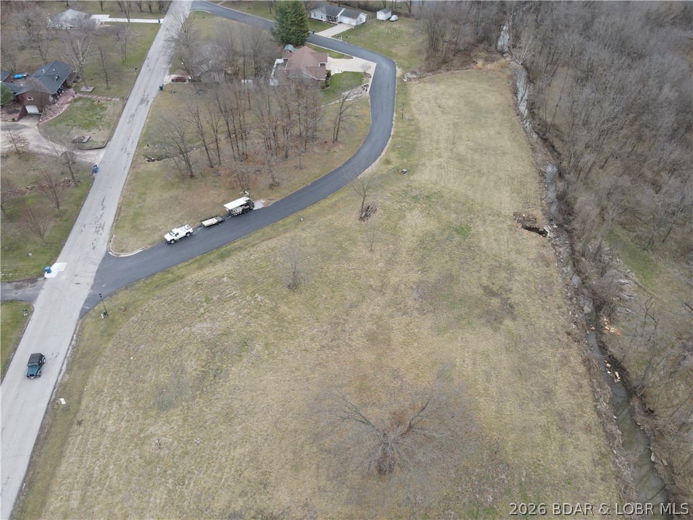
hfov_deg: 71.6
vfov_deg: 56.8
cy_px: 260
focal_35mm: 24
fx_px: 480
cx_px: 346
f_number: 2.8
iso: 100
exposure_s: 1/160
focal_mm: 4.5
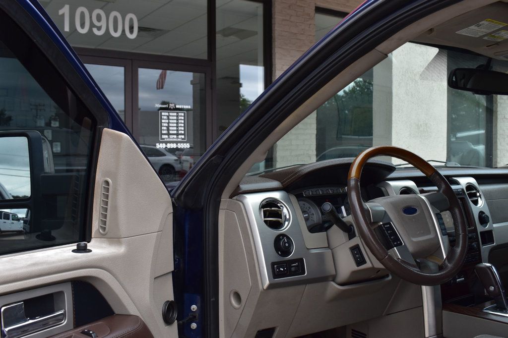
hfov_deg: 53.1
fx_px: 508
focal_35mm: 36
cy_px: 169
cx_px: 254
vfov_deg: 36.8
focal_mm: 24
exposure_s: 1/125
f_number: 9
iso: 400
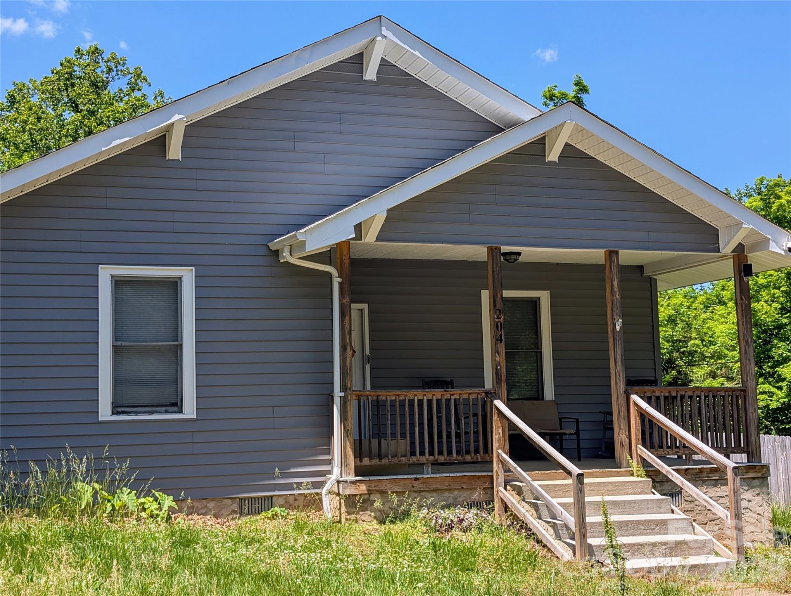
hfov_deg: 38.9
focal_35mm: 49
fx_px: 1121
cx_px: 396
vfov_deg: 29.7
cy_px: 298
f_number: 1.68
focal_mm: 6.9
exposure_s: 1/646
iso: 19
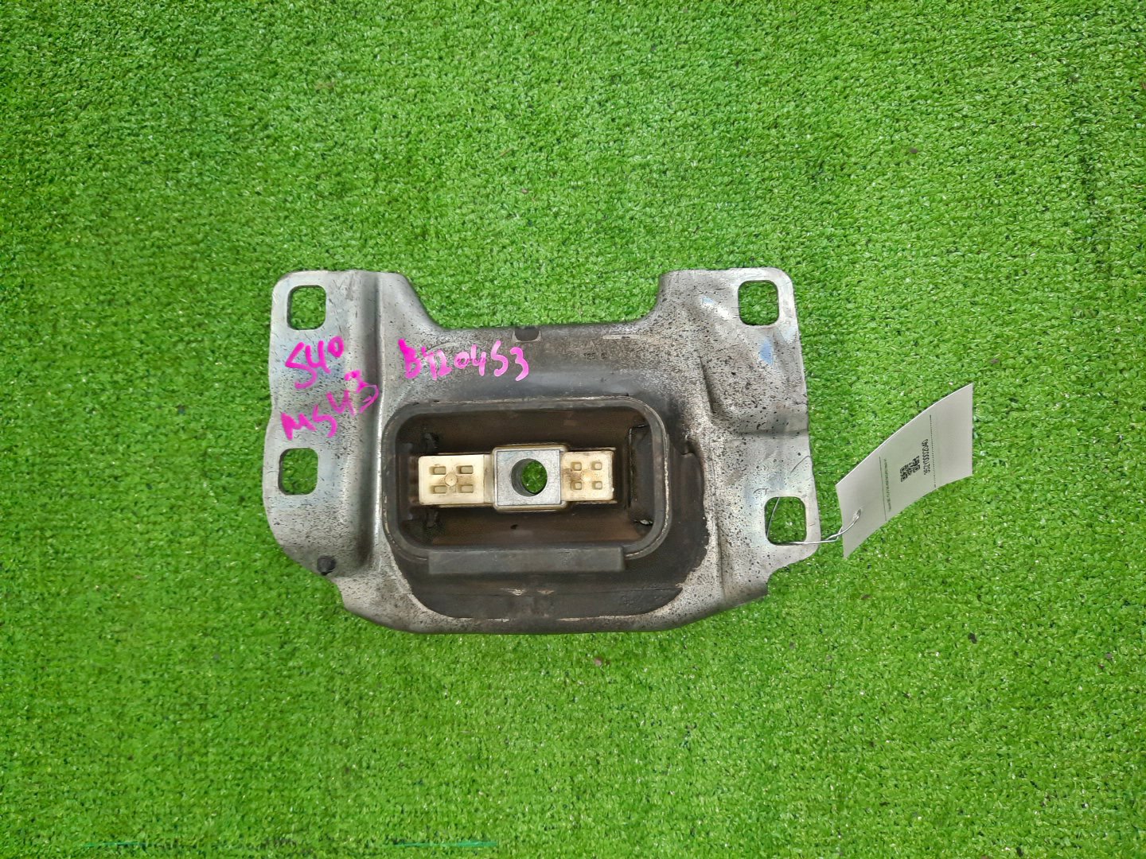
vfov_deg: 54.9
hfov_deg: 69.4
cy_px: 430
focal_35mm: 25
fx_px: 828
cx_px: 573
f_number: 2
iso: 365
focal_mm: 4.6
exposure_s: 1/50
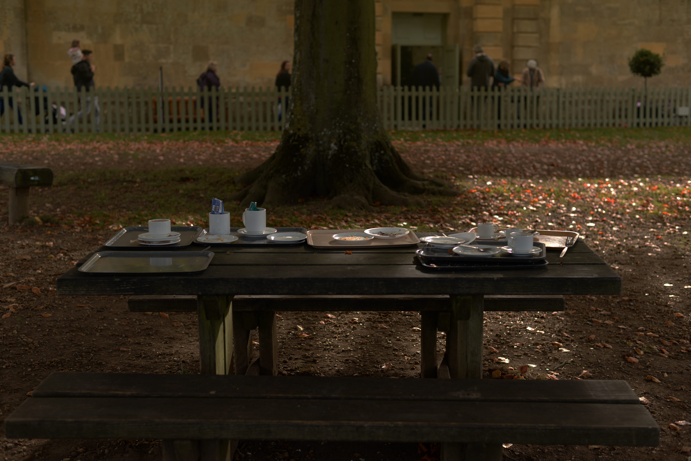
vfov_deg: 27.0
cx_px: 346
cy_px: 230
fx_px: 960
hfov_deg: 39.6
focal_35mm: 50
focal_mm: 50
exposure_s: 1/640
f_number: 3.2
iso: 200
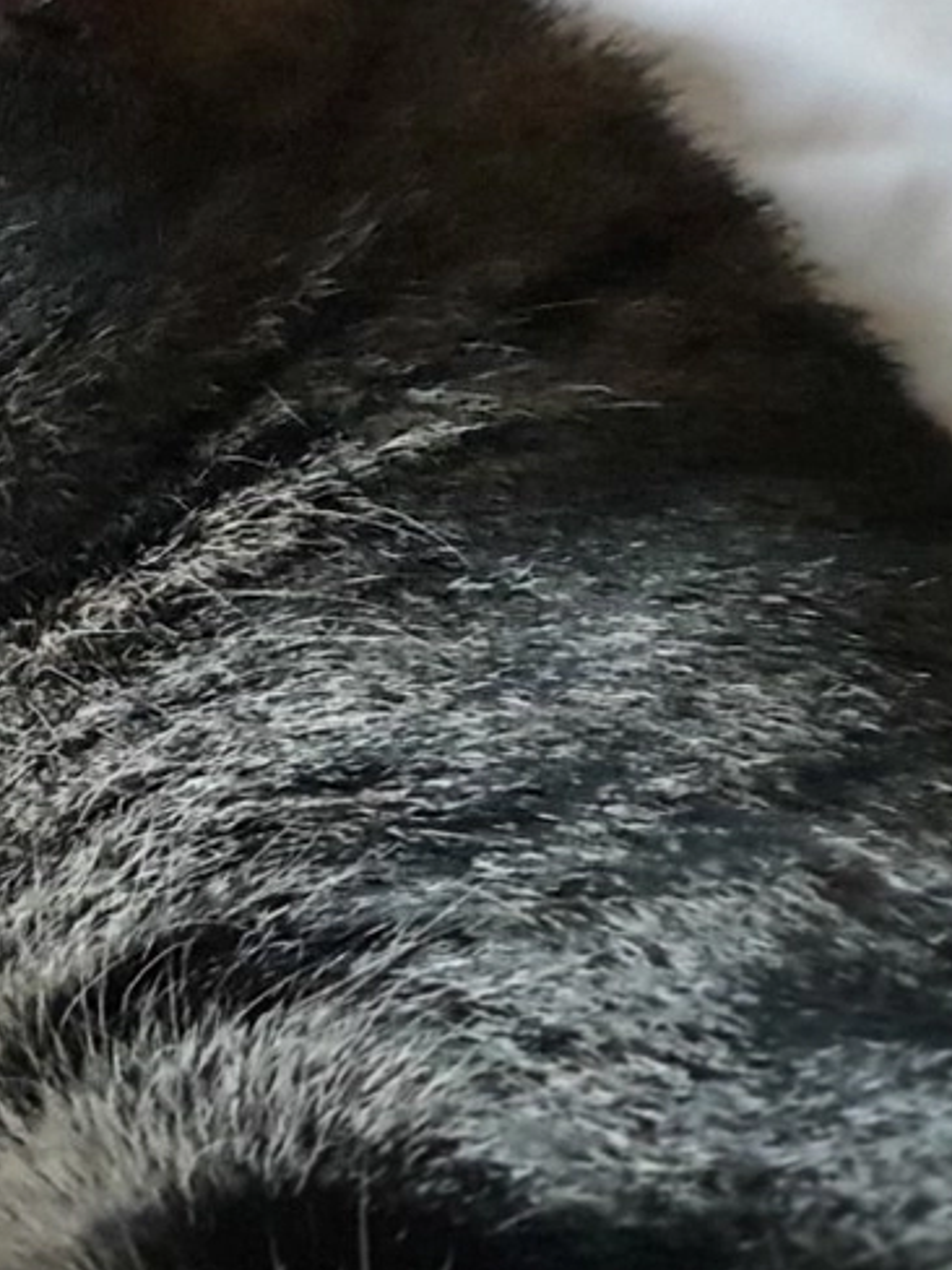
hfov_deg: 9.1
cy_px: 397
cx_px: -369
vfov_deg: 12.3
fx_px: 5867
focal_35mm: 160
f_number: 2.1
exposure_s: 1/33
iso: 800
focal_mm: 6
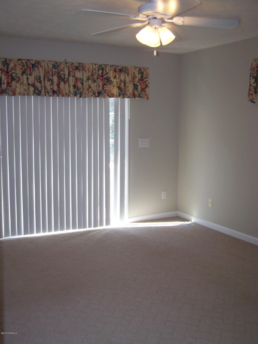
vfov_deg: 49.0
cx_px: 129
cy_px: 172
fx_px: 378
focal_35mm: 38
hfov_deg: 37.7
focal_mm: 6.3
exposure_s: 1/60
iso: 80
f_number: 2.8
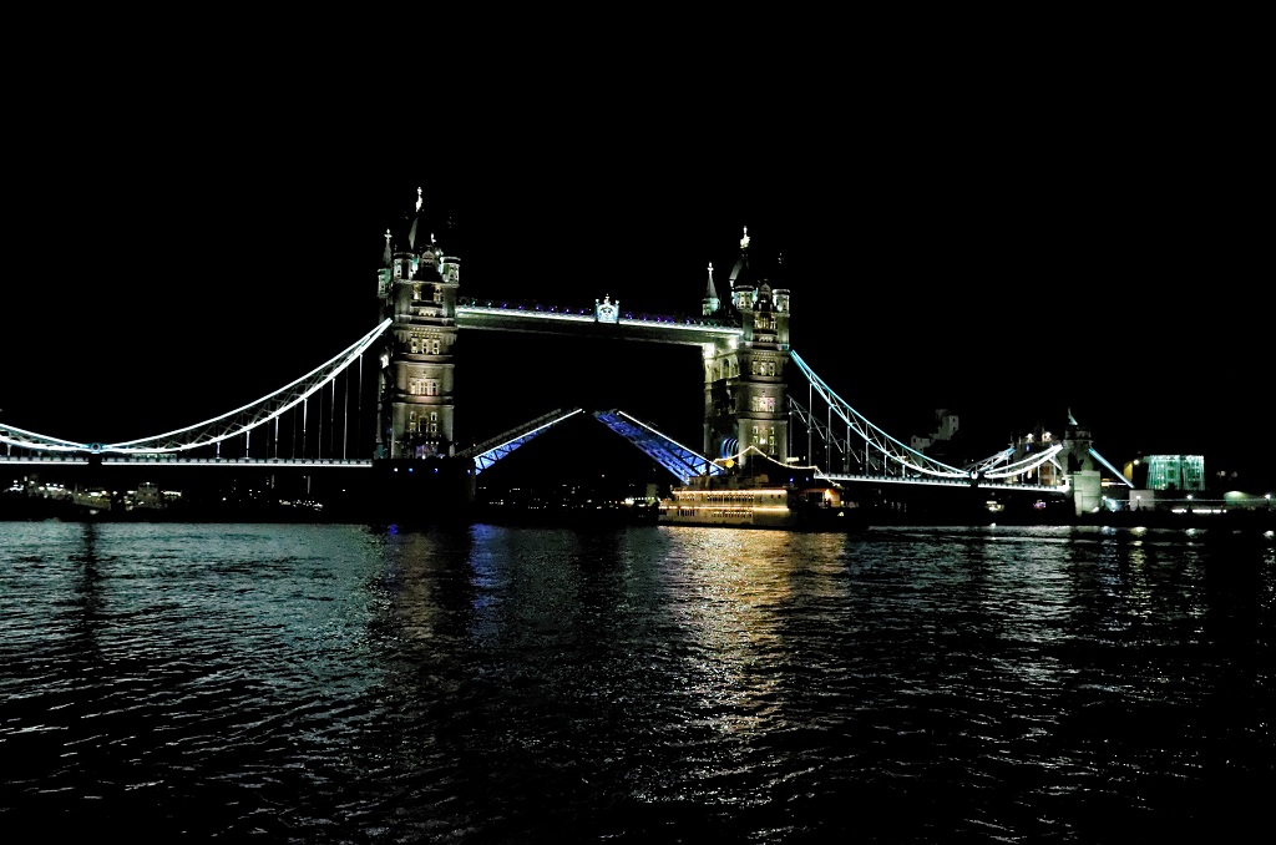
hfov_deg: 57.3
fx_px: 1167
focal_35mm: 33
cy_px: 422
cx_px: 638
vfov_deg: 39.8
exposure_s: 1/200
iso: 25600
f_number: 4.5
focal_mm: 22
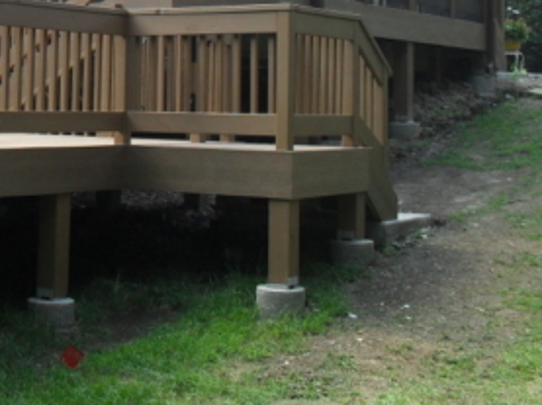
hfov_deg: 22.6
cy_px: -27
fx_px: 1267
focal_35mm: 81
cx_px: -70
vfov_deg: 17.6
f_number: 3.2
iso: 100
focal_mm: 6.3
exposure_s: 1/180
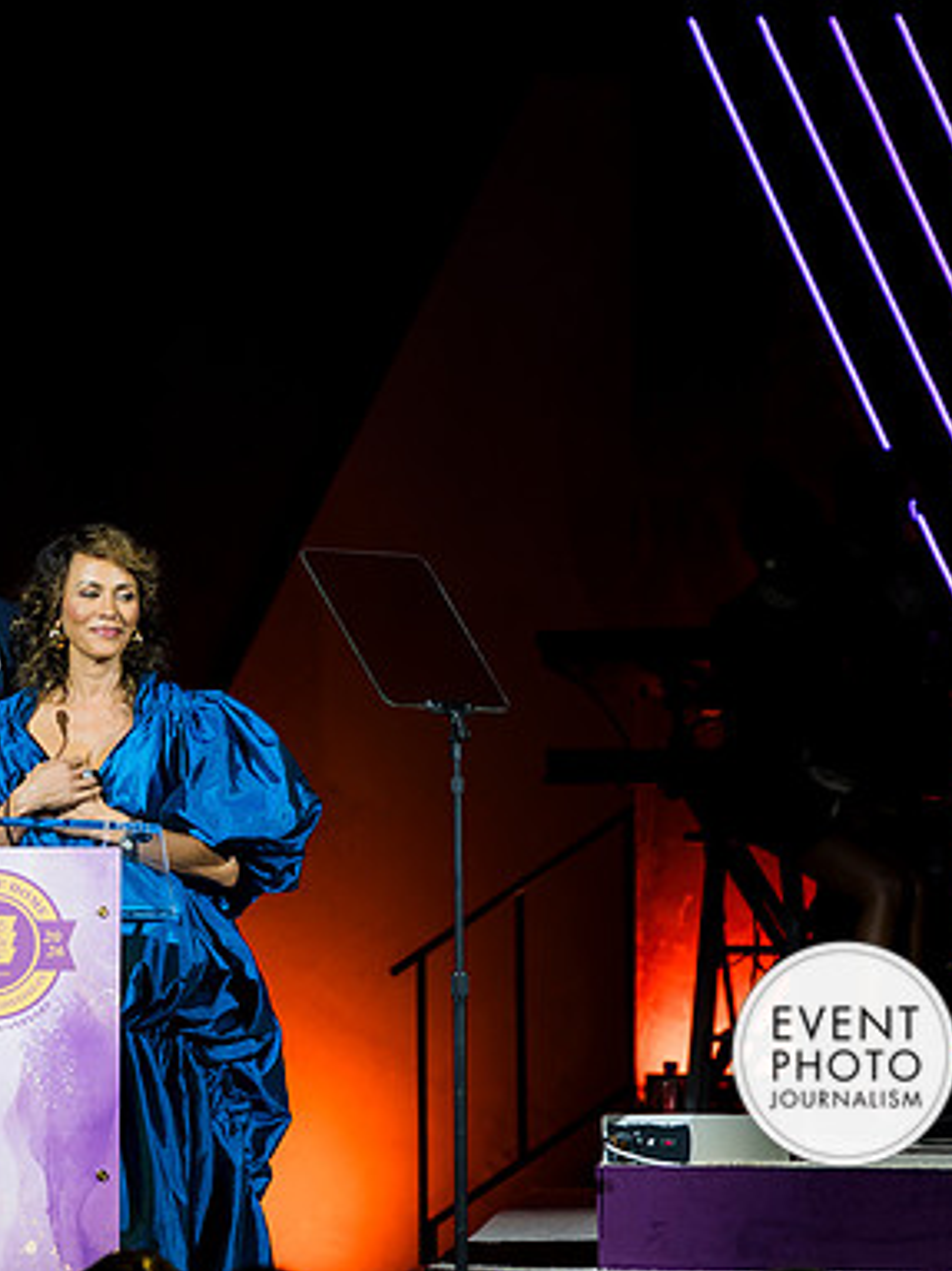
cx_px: 106
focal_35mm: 240
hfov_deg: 6.2
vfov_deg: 8.3
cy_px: 634
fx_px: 8805
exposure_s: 1/50
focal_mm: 110
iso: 125
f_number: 3.5
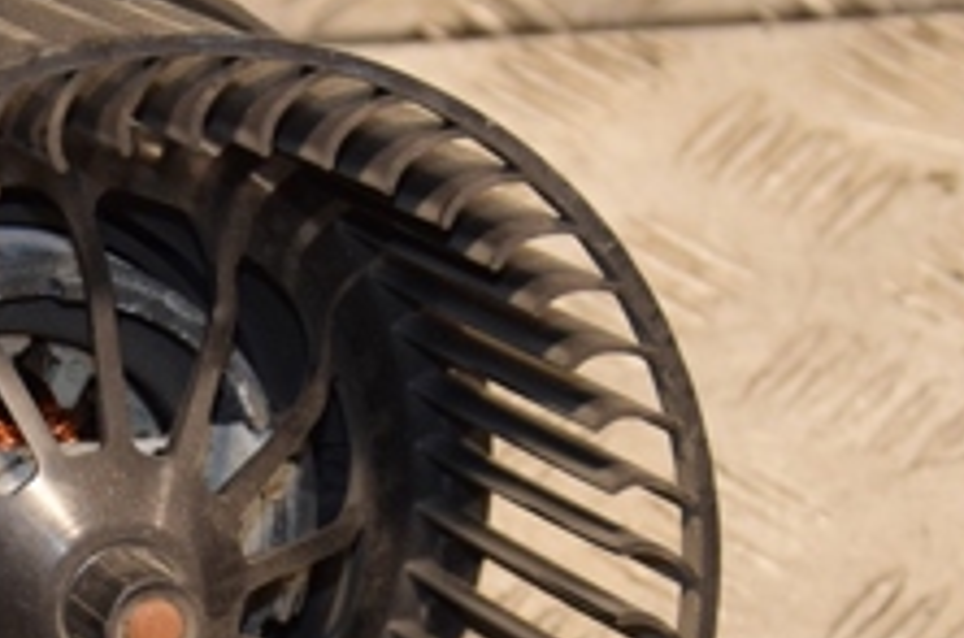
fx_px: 5558
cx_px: 126
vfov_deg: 6.6
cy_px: 586
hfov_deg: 9.9
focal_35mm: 208
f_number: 4.8
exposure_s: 1/160
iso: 800
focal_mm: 48
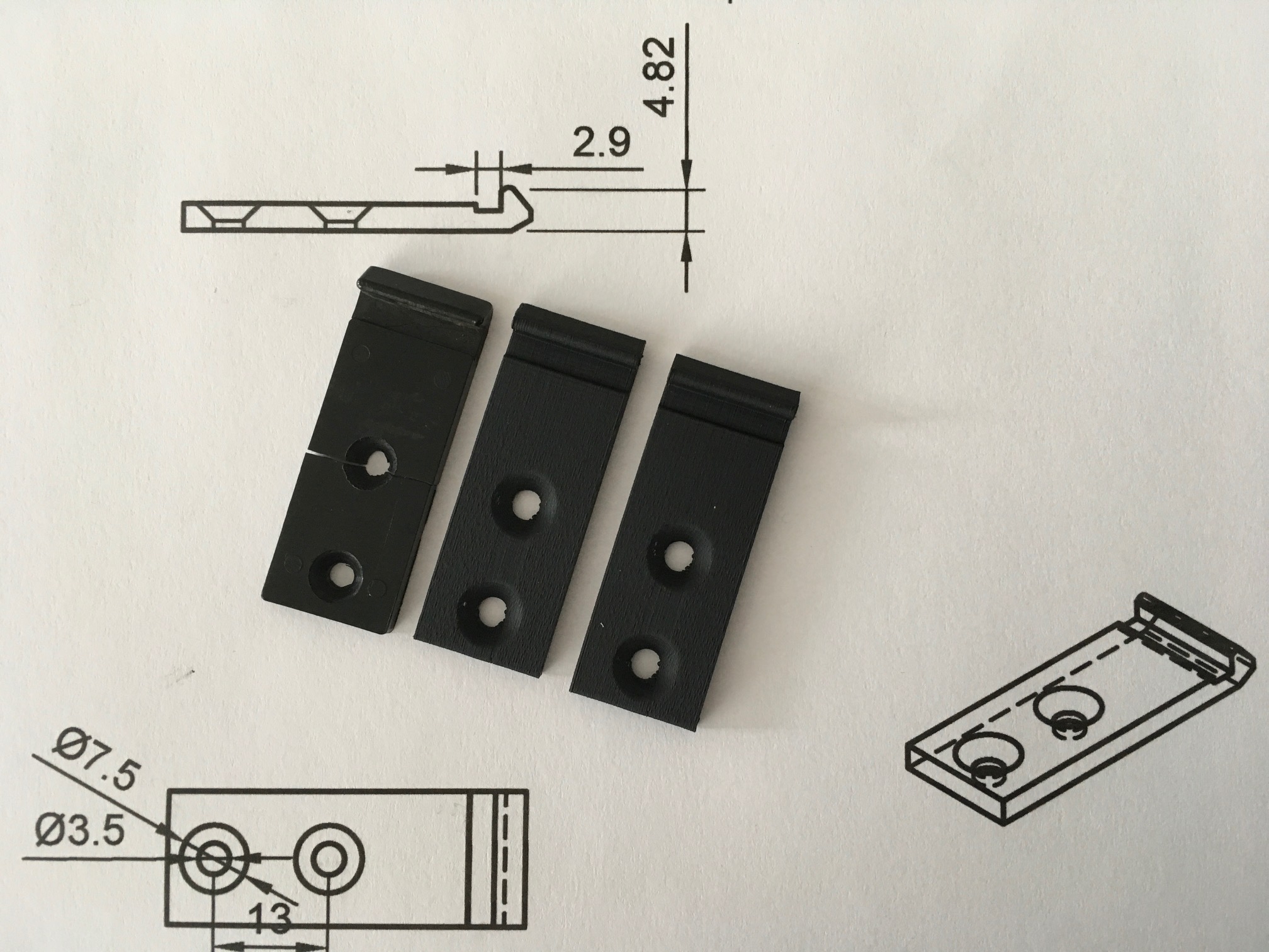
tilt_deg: -88.8
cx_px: 634
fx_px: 1063
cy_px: 476
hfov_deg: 61.7
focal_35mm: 29
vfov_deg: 48.2
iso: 125
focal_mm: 4.15
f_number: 2.2
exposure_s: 1/33
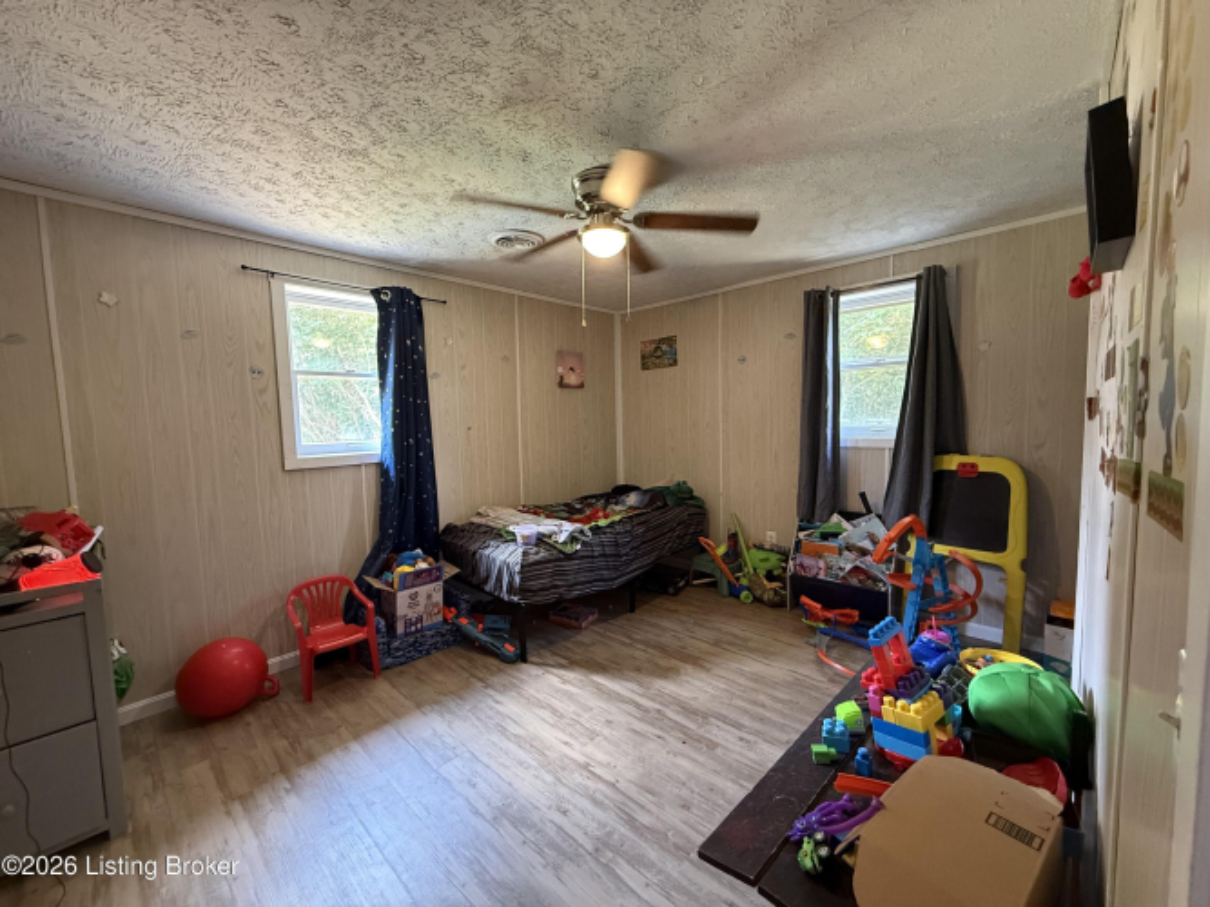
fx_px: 489
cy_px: 454
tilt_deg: -3.7
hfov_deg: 102.1
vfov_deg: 85.7
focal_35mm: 14
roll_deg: +1.4
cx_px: 605
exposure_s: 1/60
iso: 640
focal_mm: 2.22
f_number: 2.2
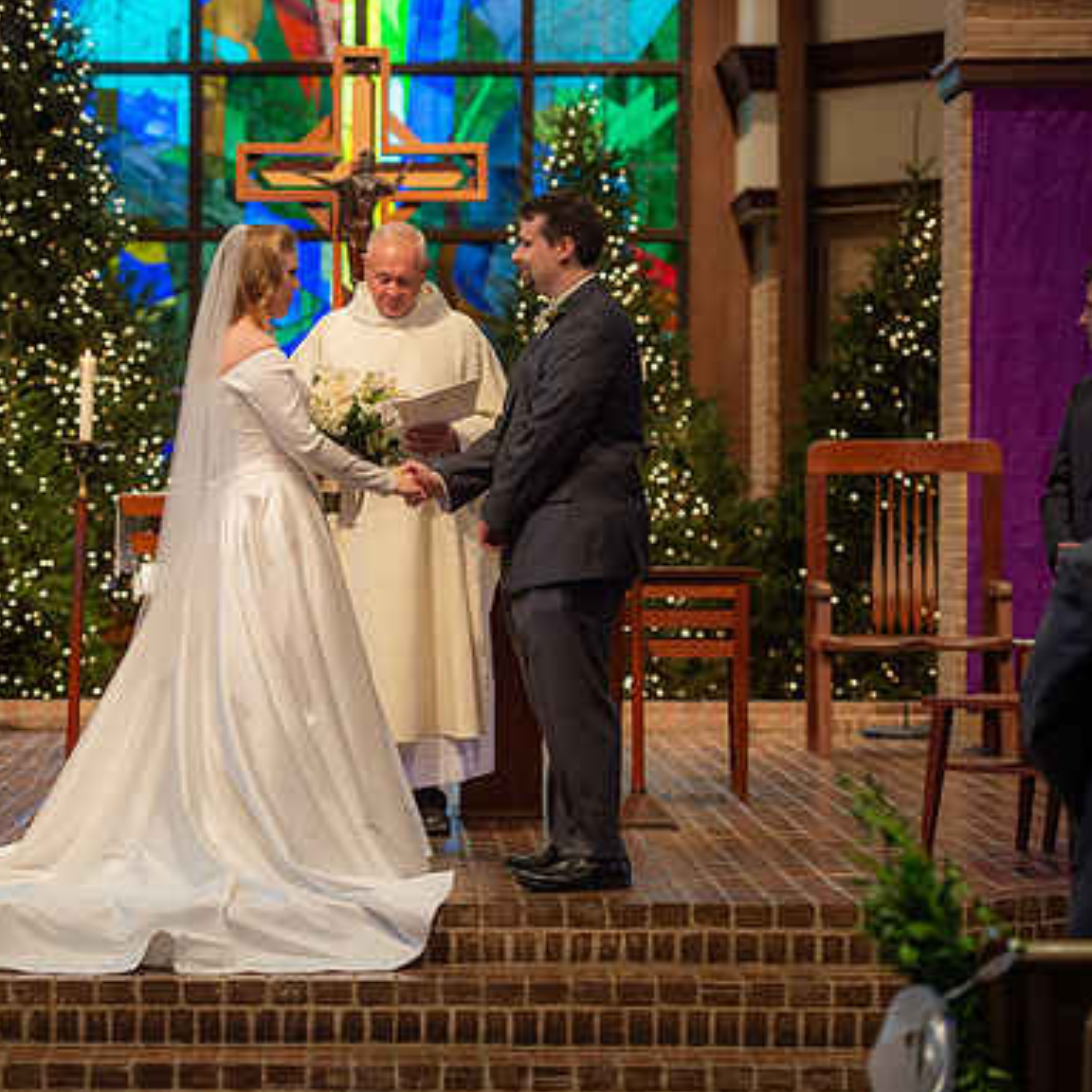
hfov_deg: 14.3
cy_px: 546
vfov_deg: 14.3
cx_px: 336
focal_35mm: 122
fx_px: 4354
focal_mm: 95
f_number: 2.8
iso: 1250
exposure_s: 1/160
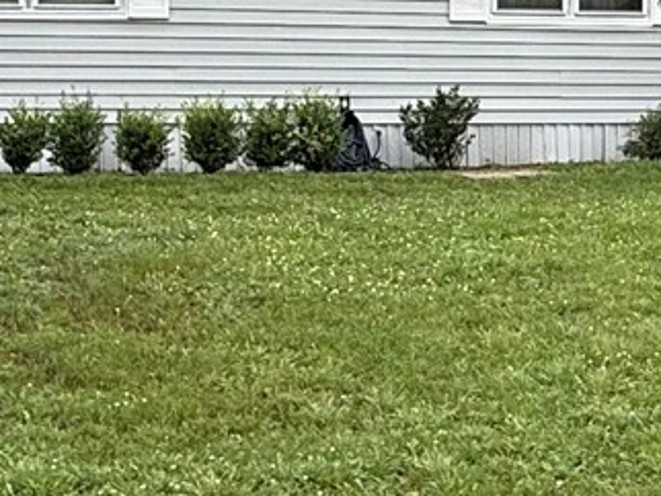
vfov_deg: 16.6
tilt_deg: -8.0
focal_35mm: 89
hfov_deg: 21.7
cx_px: 548
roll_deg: -0.6
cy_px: 264
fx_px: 1701
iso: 50
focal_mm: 2.22
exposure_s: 1/256
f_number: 2.2
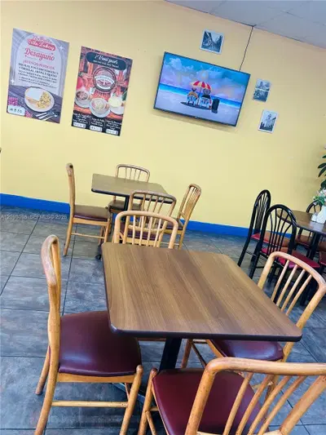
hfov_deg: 53.1
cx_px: 163
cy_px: 218
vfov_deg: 67.3
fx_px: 326
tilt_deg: -15.3
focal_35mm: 26
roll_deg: -12.6
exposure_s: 1/120
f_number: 1.5
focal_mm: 5.7
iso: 125
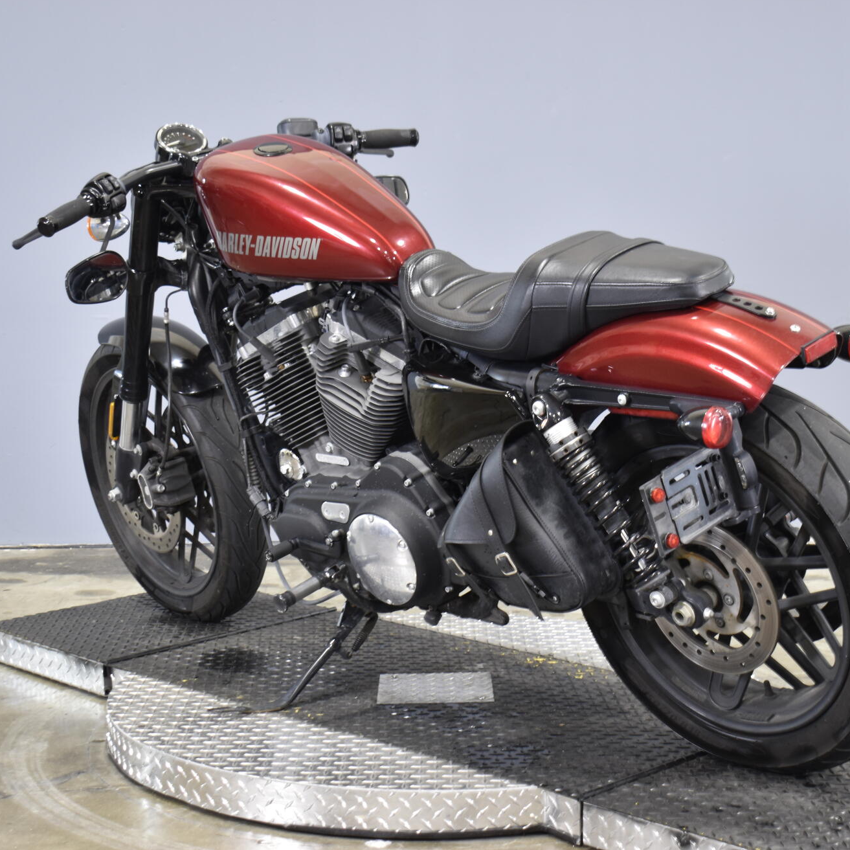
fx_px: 1834
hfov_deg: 26.1
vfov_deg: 26.1
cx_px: 437
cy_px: 428
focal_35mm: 66
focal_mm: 34
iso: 400
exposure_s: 1/6
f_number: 4.5
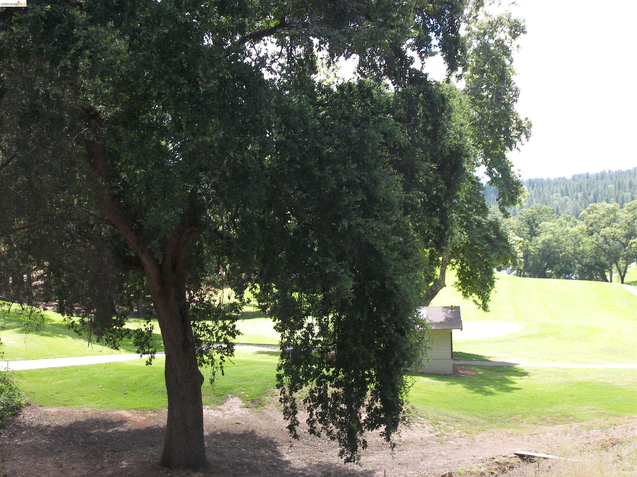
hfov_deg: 34.3
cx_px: 318
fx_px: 1031
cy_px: 238
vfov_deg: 26.1
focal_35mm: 56
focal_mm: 11.8
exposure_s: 1/100
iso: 50
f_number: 3.6
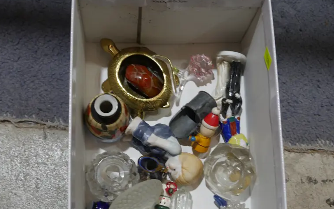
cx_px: 166
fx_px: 519
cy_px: 169
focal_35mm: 57
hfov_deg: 35.7
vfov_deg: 22.4
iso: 320
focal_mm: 20
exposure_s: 1/60
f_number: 5.6
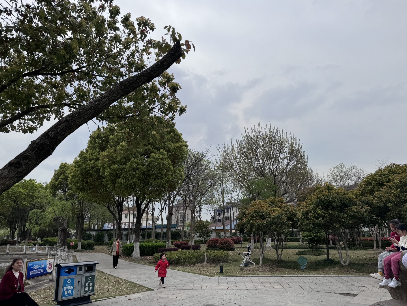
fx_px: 306
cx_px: 210
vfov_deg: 53.0
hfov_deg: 67.3
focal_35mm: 26
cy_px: 162
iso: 80
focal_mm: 6.76
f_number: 1.78
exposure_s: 1/5814
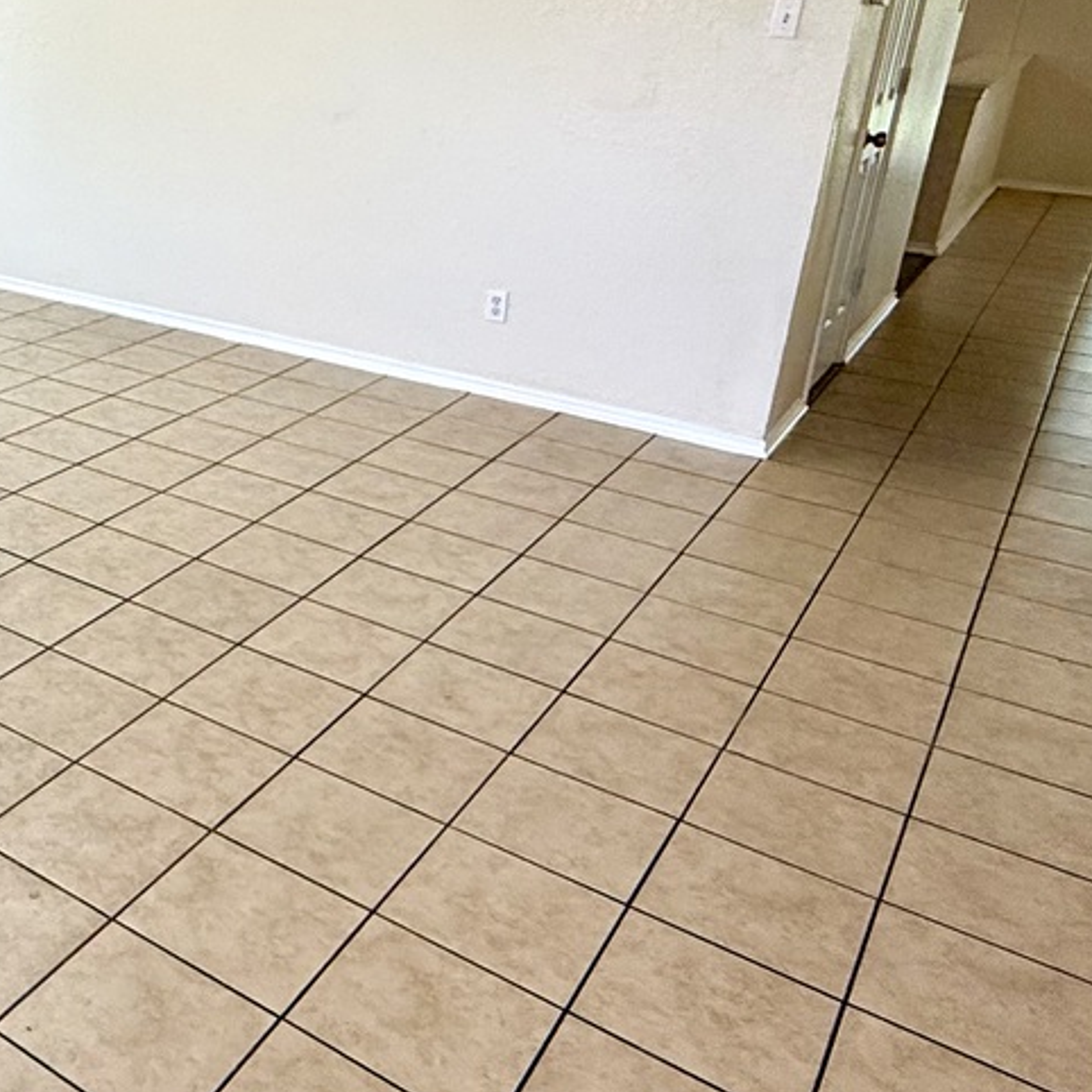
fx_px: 1321
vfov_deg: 44.5
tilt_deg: -18.8
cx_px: -48
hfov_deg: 38.7
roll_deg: -0.9
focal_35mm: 37
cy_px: 394
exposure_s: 1/120
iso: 160
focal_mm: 2.22
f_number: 2.2
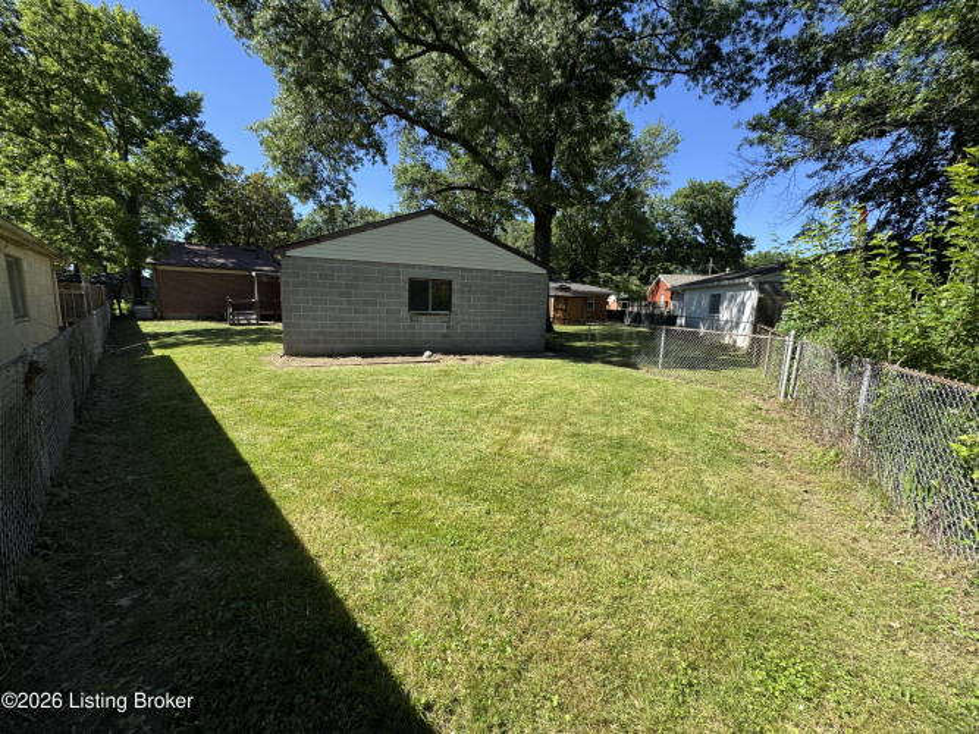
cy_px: 367
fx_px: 396
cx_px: 490
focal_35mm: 14
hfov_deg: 102.1
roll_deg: -2.0
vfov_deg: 85.7
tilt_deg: -8.0
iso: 40
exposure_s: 1/787
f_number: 2.2
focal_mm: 2.22
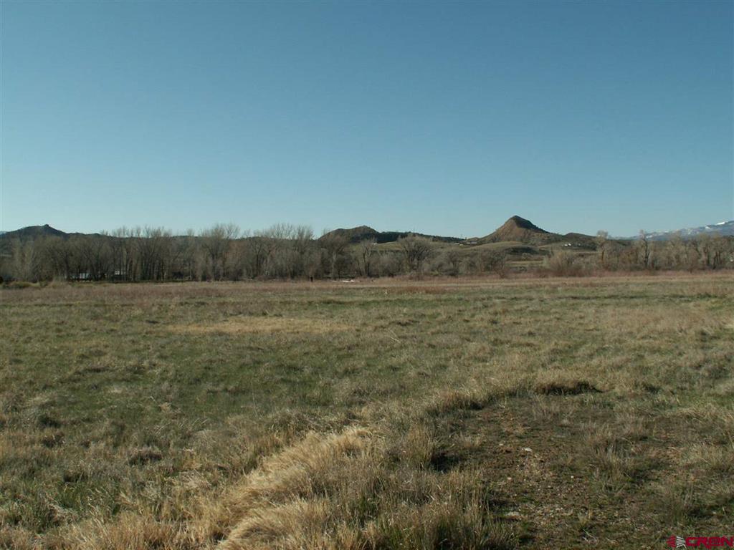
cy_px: 275
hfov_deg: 52.6
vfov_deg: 40.7
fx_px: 742
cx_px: 367
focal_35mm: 35
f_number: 8
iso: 50
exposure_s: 1/250
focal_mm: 5.86
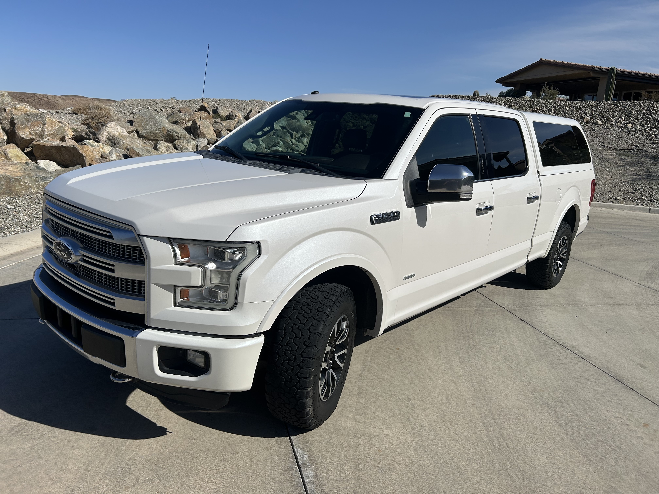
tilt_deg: -12.4
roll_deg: -4.8
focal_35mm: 26
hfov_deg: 67.3
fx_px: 495
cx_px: 330
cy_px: 247
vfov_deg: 53.1
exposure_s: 1/12658
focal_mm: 5.7
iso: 50
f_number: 1.5
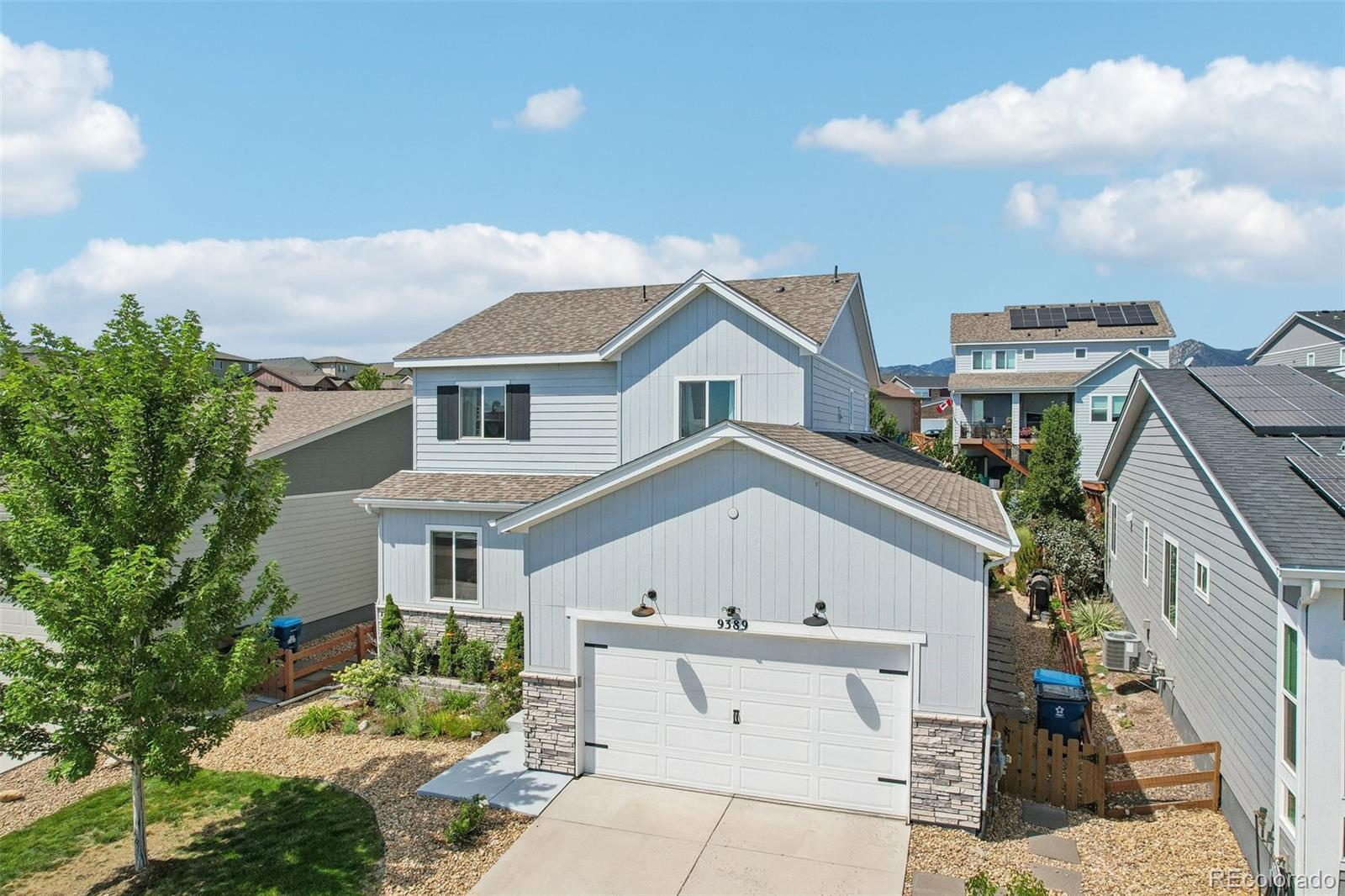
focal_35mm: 22
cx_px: 672
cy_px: 448
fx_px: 822
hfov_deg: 78.6
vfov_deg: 57.2
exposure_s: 1/2500
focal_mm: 8.4
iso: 120
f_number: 2.8
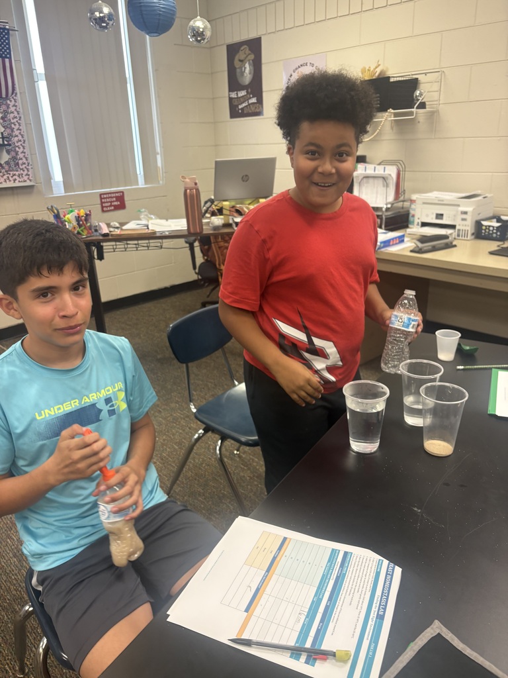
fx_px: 509
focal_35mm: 26
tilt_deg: -18.4
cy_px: 339
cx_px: 254
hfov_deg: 53.1
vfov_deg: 67.3
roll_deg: +1.8
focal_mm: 5.96
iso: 100
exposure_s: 1/60
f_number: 1.6
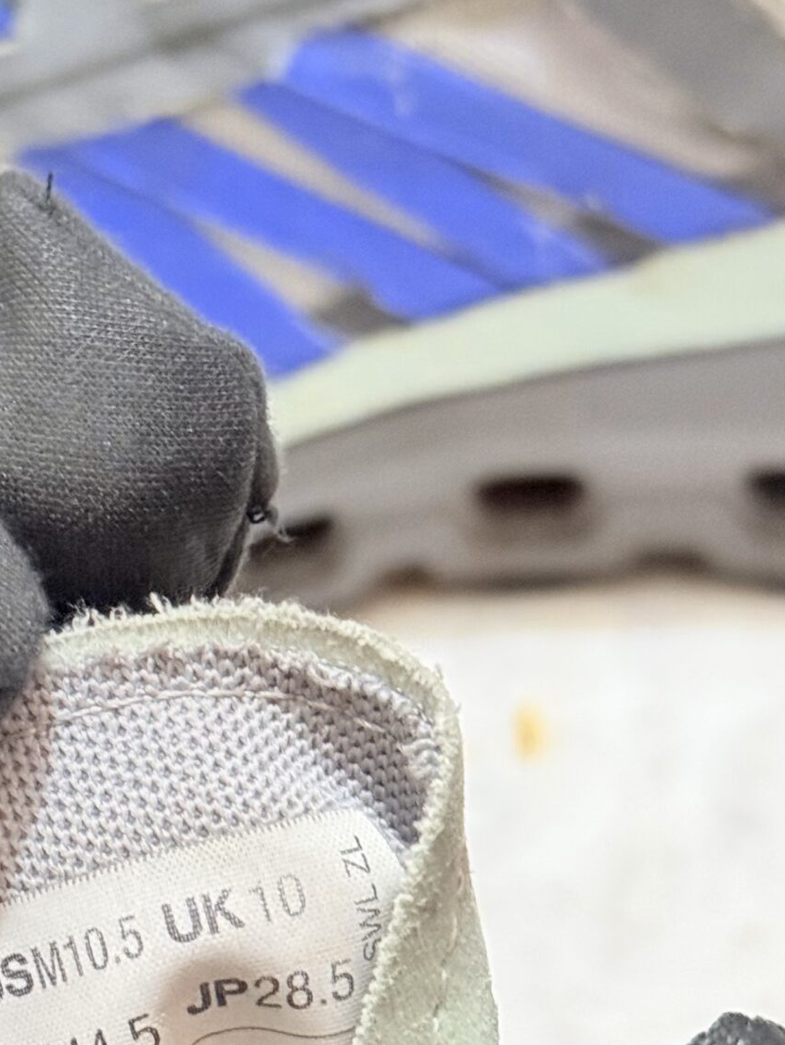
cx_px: 235
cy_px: 507
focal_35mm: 109
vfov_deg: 18.0
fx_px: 3294
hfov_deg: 13.6
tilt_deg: -35.7
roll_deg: +4.3
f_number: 1.78
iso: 500
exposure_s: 1/33
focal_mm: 6.76
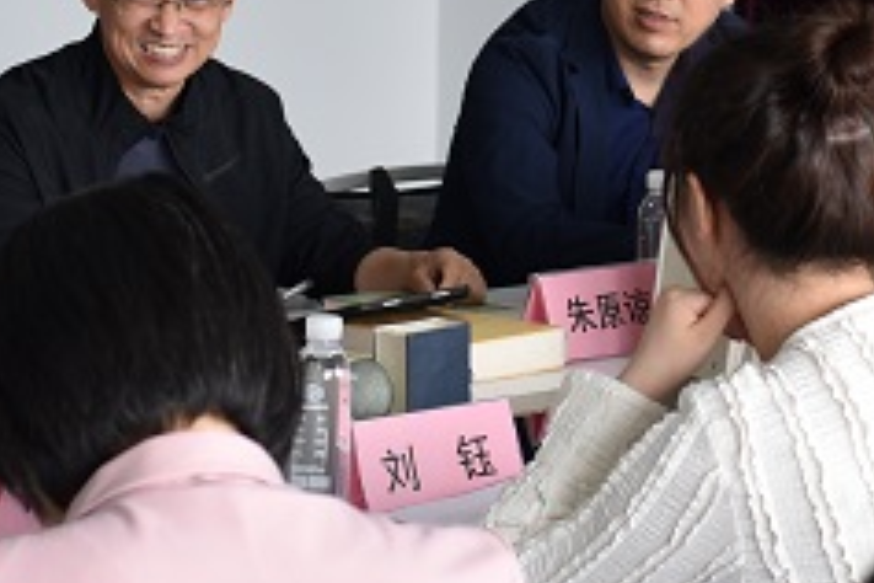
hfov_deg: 12.1
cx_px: 679
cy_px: -30
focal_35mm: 169
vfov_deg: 8.1
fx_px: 4103
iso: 400
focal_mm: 50
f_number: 4.5
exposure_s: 1/80
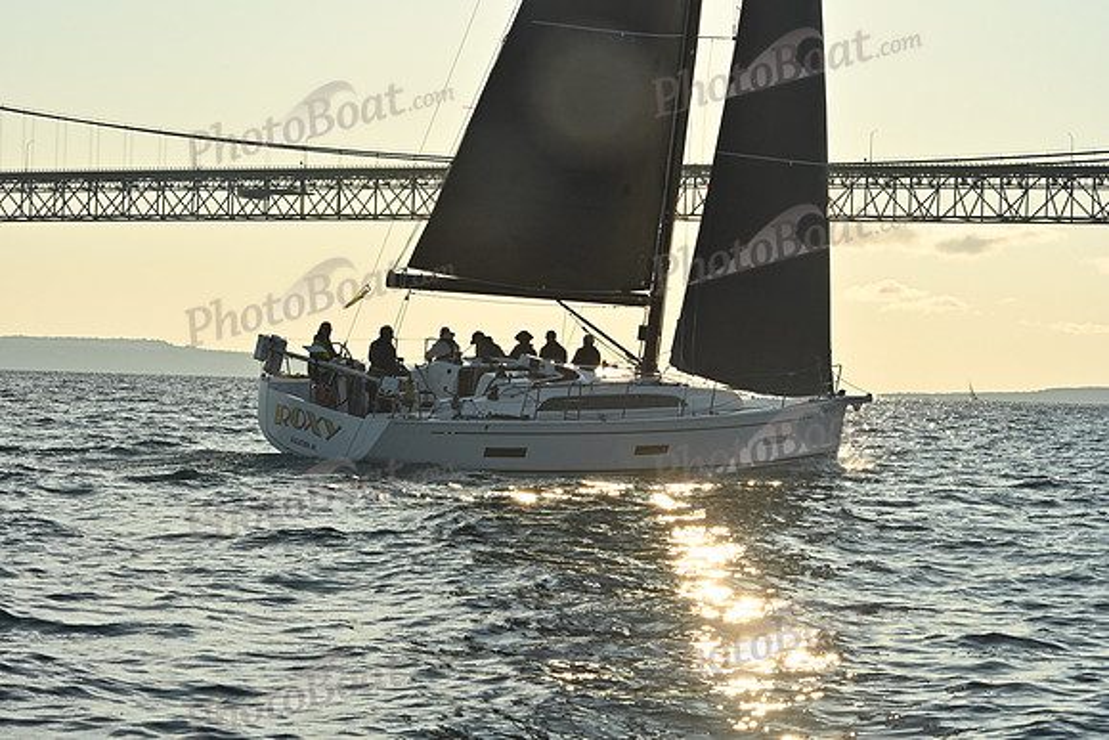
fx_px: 3081
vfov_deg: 13.7
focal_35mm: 100
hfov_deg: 20.4
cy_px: 370
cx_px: 554
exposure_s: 1/1000
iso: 800
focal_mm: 100
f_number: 18
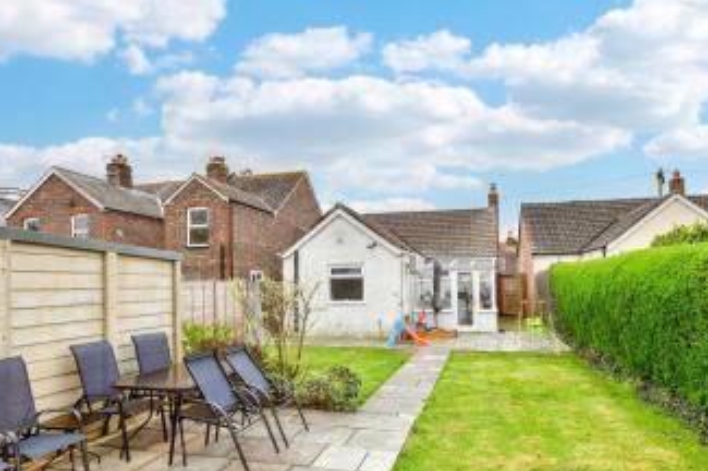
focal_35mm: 22
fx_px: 432
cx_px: 362
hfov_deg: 78.6
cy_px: 274
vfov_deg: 56.8
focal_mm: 10
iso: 400
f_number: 8
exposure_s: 1/250
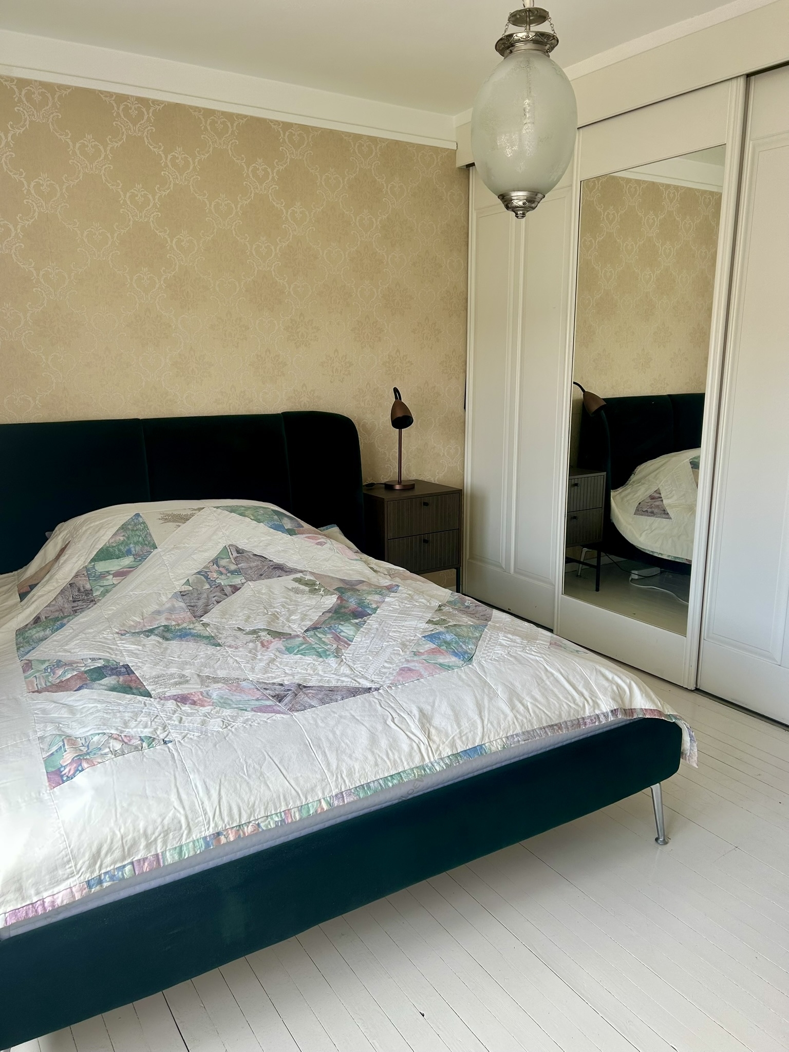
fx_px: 790
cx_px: 394
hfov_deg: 53.1
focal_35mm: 26
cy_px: 526
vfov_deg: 67.3
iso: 40
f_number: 1.5
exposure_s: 1/195
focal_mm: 5.7
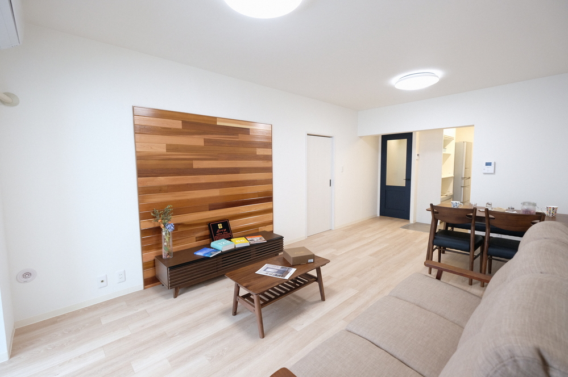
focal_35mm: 15
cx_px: 284
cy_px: 188
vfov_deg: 77.2
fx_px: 236
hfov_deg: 100.4
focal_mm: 10
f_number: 4
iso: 800
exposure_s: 1/10
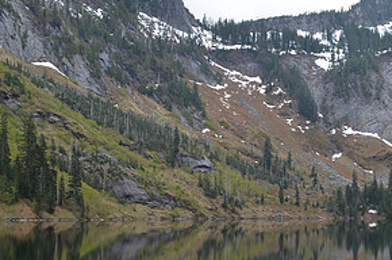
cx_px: 288
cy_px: 116
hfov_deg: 30.1
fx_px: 717
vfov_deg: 20.5
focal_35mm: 66
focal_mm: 22
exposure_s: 1/160
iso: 100
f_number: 7.1
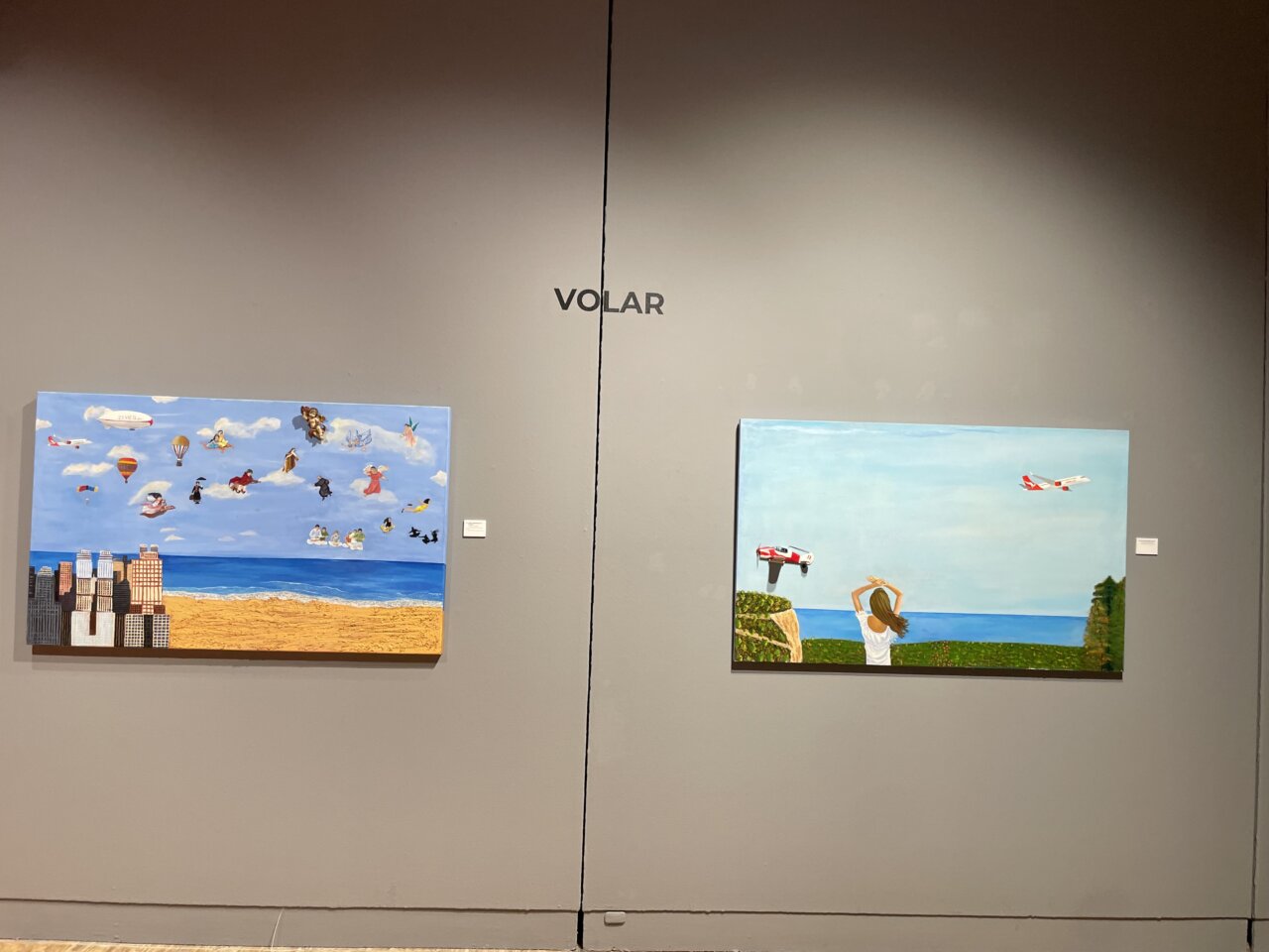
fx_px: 953
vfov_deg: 53.1
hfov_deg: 67.3
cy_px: 476
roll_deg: -2.4
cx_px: 634
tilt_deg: +2.0
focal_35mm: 26
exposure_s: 1/100
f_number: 1.6
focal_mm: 4.2
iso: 100
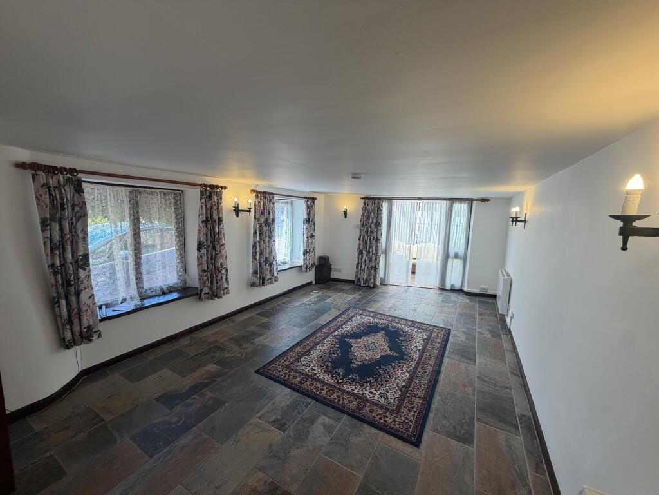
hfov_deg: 102.1
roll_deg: -2.2
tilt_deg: -7.5
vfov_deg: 85.7
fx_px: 267
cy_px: 248
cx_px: 330
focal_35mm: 14
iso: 80
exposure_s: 1/100
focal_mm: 2.22
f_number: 2.2
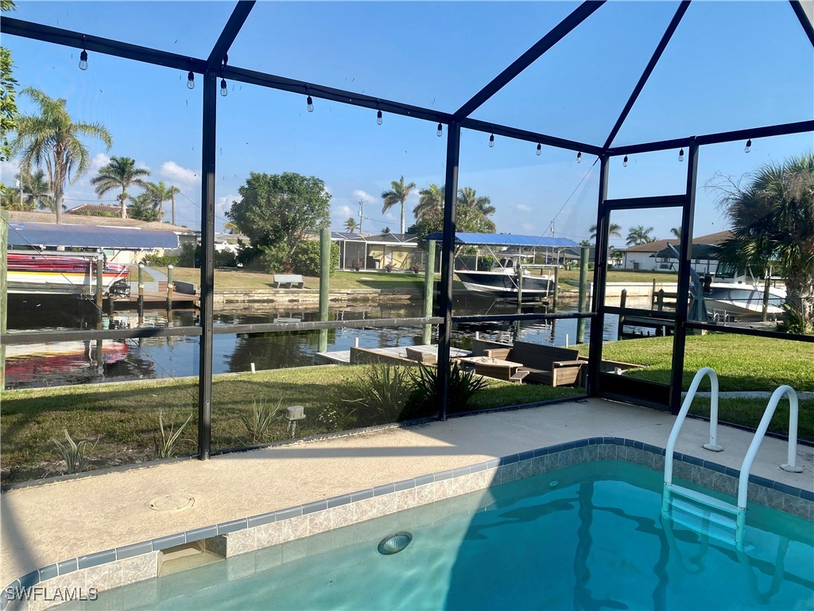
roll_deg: -2.2
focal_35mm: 26
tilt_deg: -4.2
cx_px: 407
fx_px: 611
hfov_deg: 67.3
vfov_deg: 53.1
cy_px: 306
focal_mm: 4.25
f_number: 1.8
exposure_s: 1/1522
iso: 32
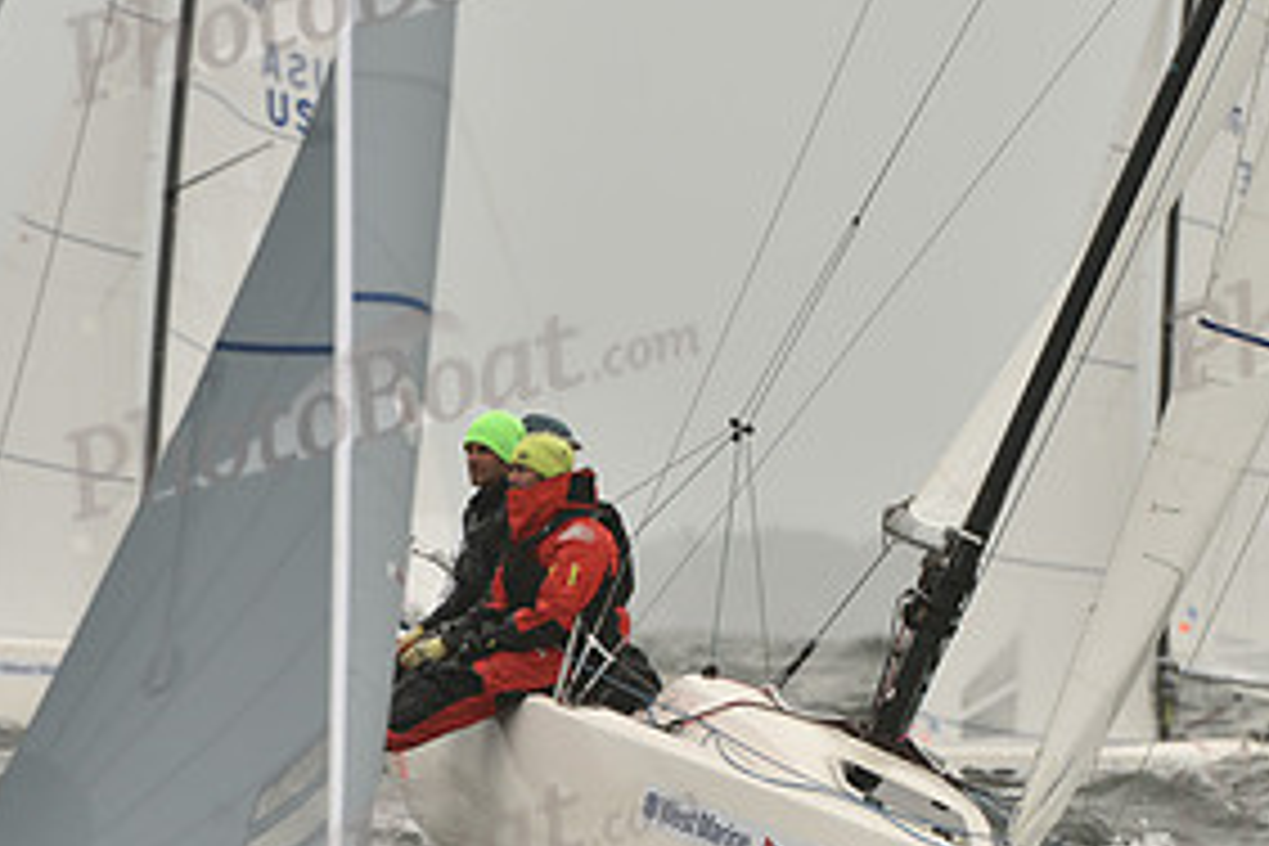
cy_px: 574
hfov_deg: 2.5
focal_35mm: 822
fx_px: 28973
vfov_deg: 1.7
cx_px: 936
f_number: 7.1
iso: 400
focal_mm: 400
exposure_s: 1/1250
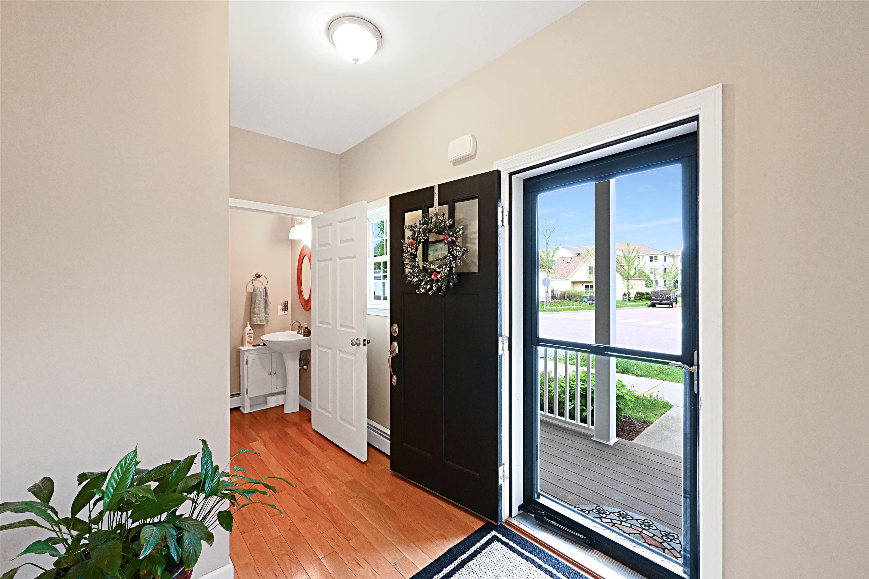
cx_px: 434
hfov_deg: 104.3
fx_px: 338
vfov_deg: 81.2
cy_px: 290
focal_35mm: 14
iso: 4000
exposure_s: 1/8
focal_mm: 14
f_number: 14
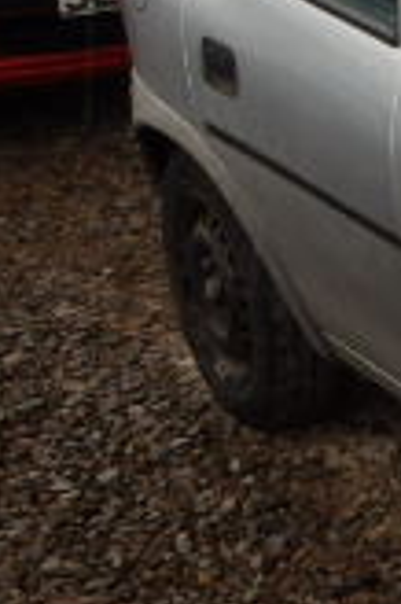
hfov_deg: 8.5
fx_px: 2310
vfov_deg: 14.8
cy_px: 449
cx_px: 1140
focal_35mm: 138
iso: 125
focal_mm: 6.1
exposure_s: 1/125
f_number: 4.4
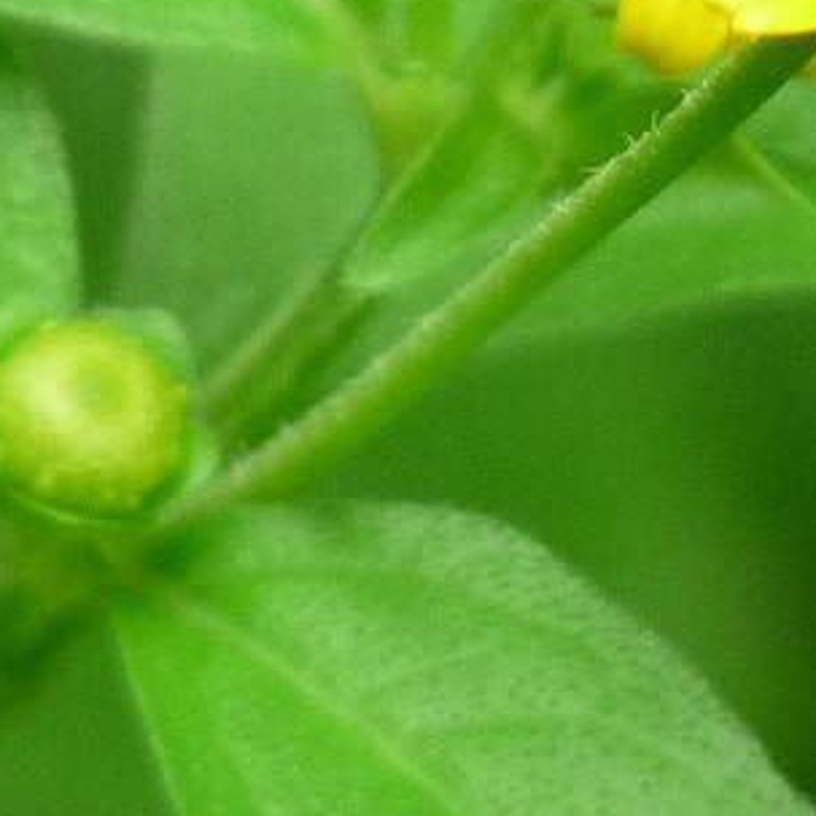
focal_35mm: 2023
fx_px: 53953
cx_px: 789
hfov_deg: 0.9
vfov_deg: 0.9
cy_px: -127
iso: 250
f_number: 3.8
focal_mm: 76.9
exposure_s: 1/100
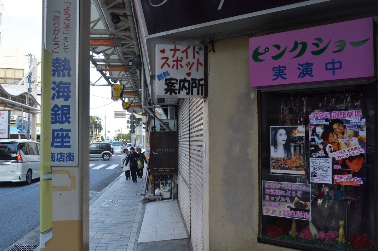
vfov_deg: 43.5
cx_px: 189
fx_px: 315
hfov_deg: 62.0
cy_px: 126
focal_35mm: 30
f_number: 6.3
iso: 400
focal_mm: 20
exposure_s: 1/160
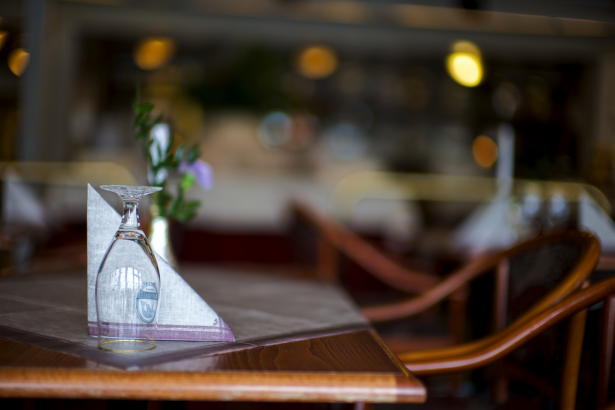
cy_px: 205
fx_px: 854
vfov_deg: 27.0
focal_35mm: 50
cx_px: 308
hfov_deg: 39.6
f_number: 1.2
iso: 50
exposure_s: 1/50
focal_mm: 50
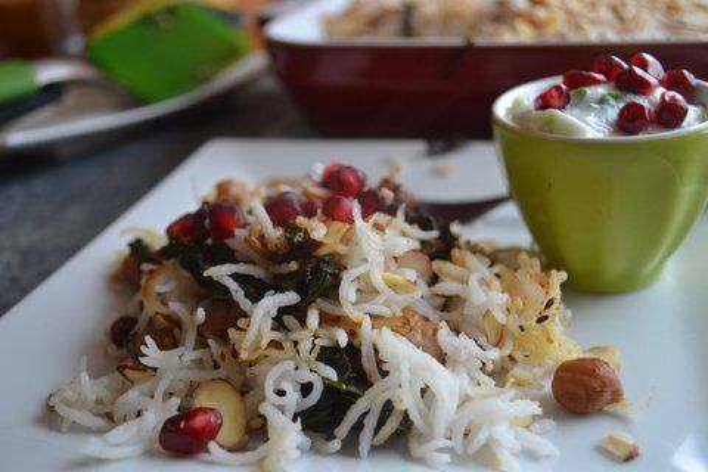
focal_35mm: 42
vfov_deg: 31.9
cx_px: 354
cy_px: 236
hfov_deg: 46.4
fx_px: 826
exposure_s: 1/40
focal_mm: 28
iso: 800
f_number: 4.5
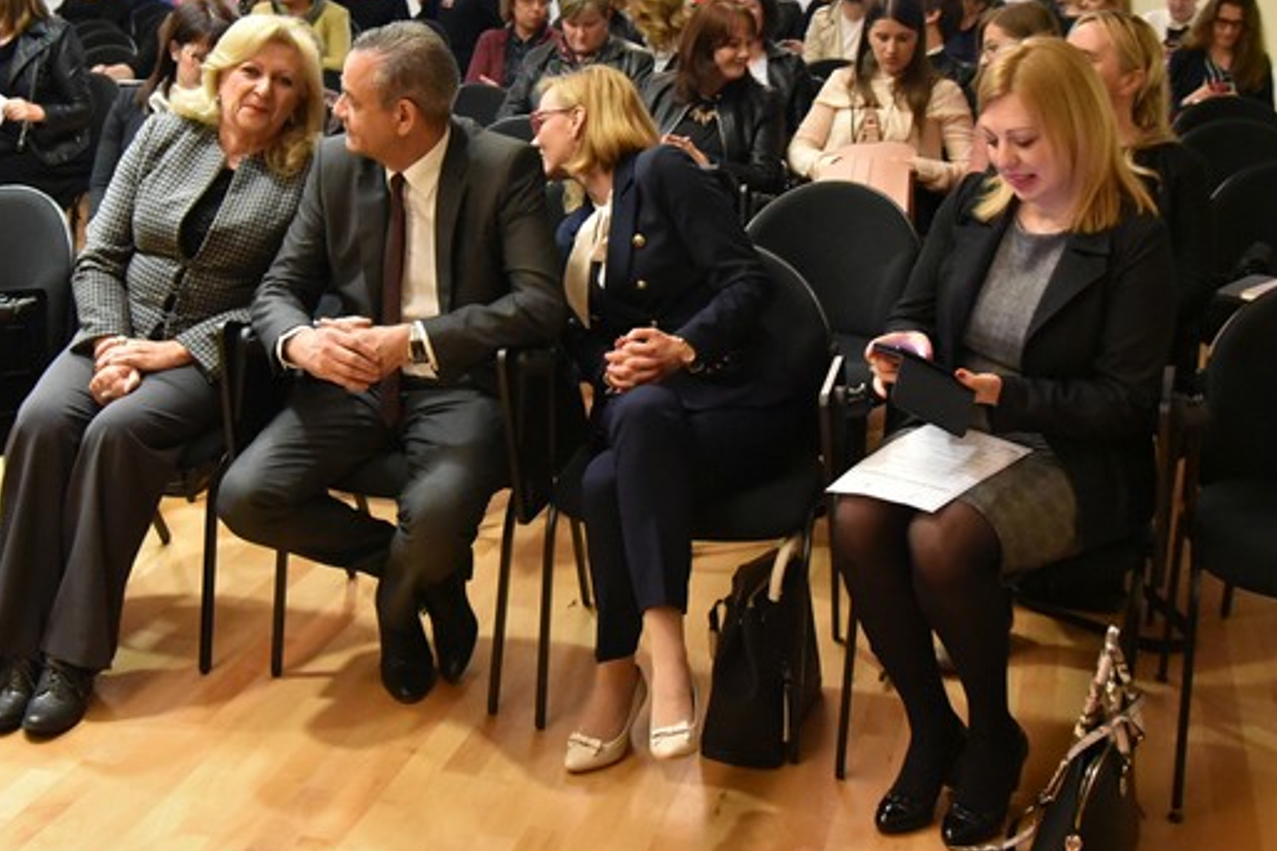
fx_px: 1703
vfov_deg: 27.9
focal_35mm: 48
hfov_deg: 41.0
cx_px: 553
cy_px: 292
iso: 10000
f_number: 4
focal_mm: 30
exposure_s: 1/250
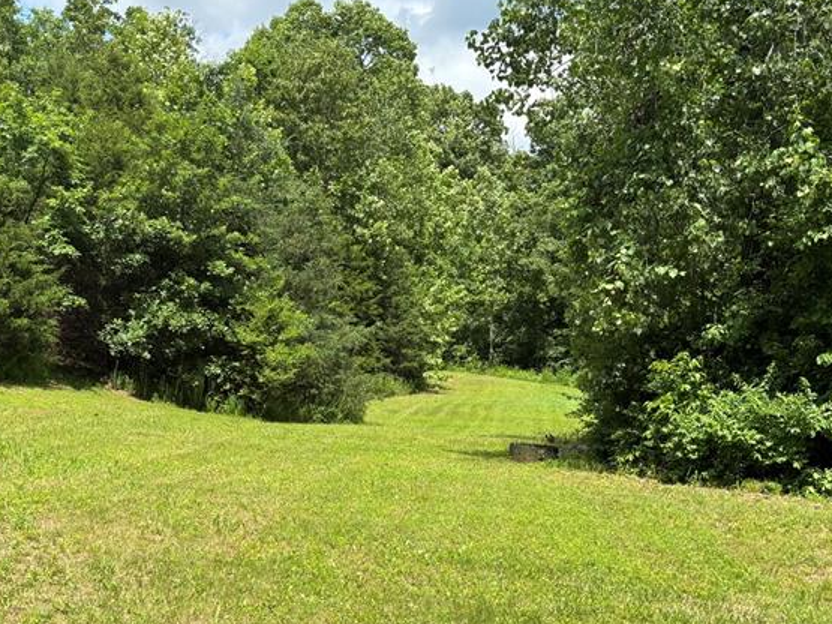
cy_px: 438
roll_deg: -0.1
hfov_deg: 39.1
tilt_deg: -4.7
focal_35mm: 48
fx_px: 1153
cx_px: 267
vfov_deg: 29.9
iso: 50
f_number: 1.6
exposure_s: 1/1984
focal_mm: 5.96
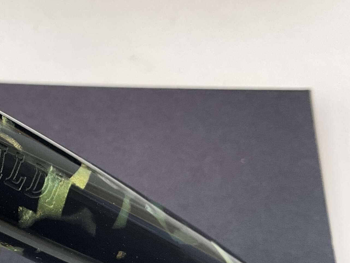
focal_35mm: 58
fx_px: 586
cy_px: 130
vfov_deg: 25.2
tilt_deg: -62.6
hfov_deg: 31.0
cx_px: 8
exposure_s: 1/50
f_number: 1.8
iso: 40
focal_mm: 3
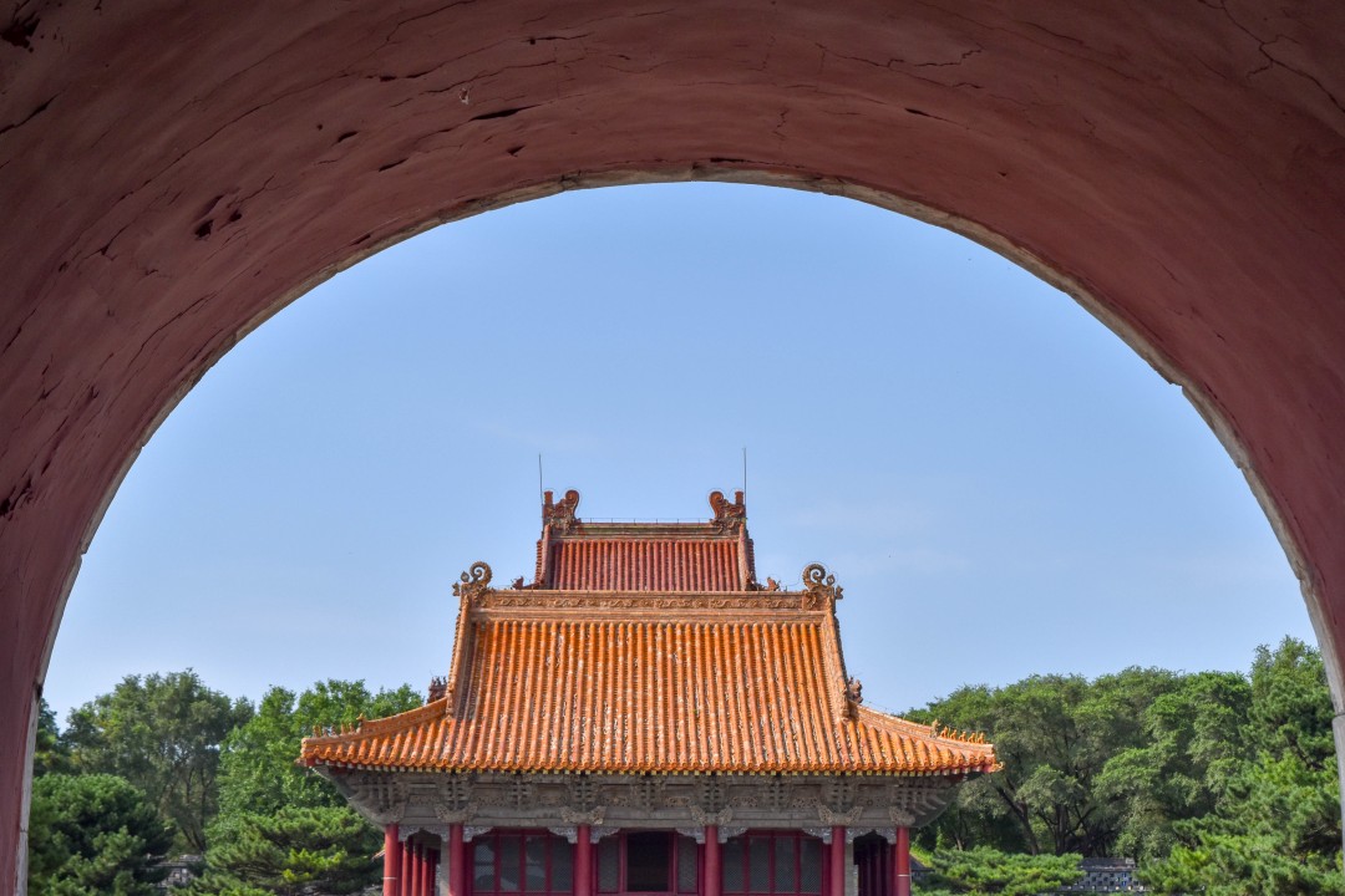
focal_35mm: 72
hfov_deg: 28.1
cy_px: 448
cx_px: 672
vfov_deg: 18.9
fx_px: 2690
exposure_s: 1/2000
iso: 400
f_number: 6.7
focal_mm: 48
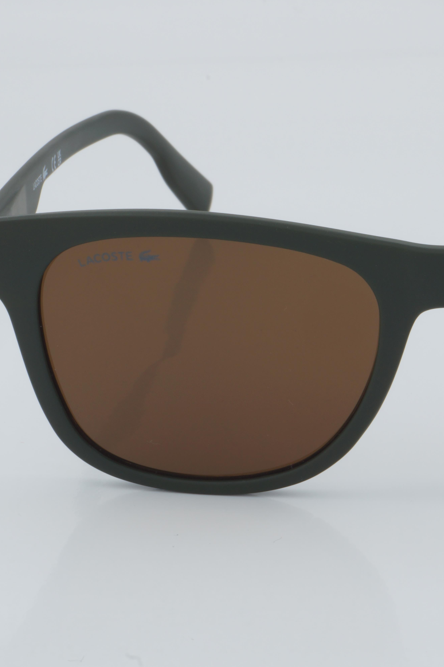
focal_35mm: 125
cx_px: 451
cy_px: 334
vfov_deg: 16.4
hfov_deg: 10.9
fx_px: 2308
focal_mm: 55
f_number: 32
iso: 100
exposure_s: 1/4
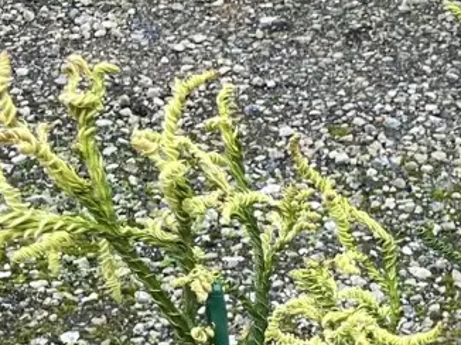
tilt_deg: -43.4
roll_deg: -2.4
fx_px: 1530
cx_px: 776
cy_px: 642
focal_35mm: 115
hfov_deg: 15.3
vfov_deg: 11.8
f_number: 1.6
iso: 50
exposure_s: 1/558
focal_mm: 5.1
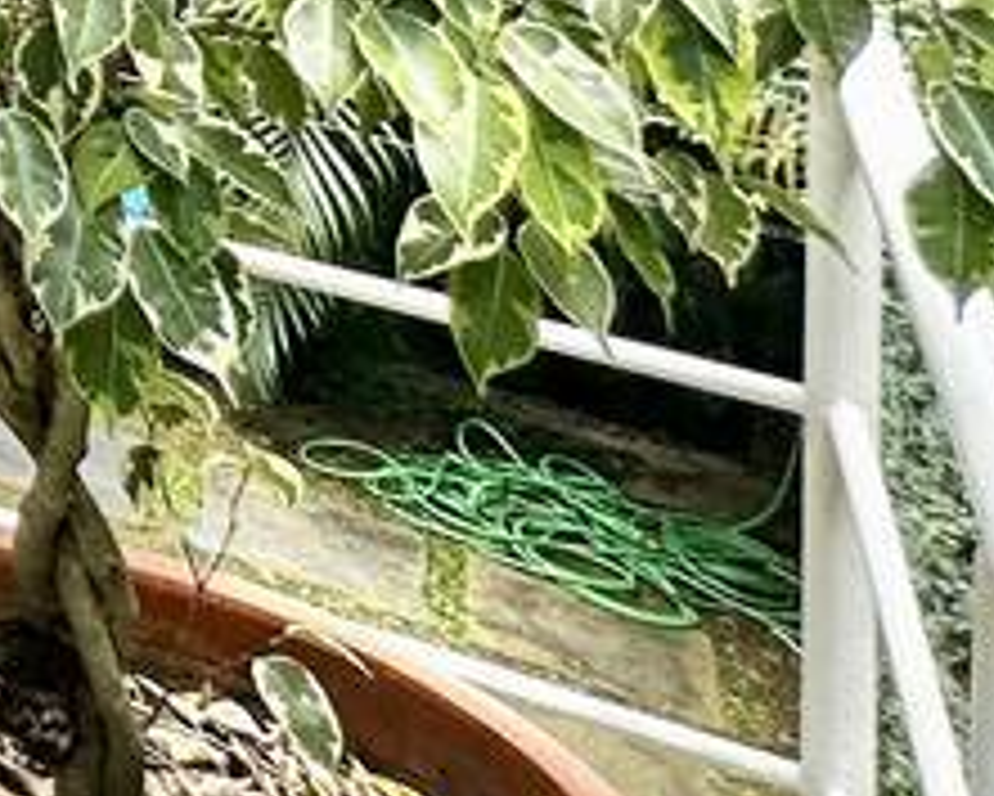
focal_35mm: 89
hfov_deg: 12.4
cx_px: -1781
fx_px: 2619
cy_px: -1052
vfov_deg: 13.3
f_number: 2.2
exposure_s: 1/99
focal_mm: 2.22
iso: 50
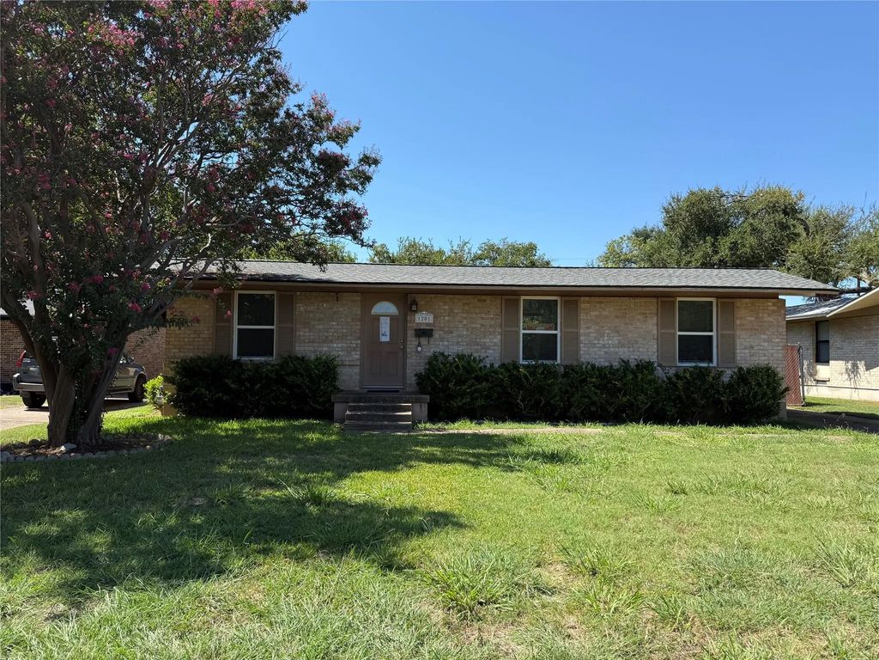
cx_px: 440
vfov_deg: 56.8
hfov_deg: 71.6
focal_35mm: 24
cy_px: 330
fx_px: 609
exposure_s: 1/2801
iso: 80
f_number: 1.78
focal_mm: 6.76
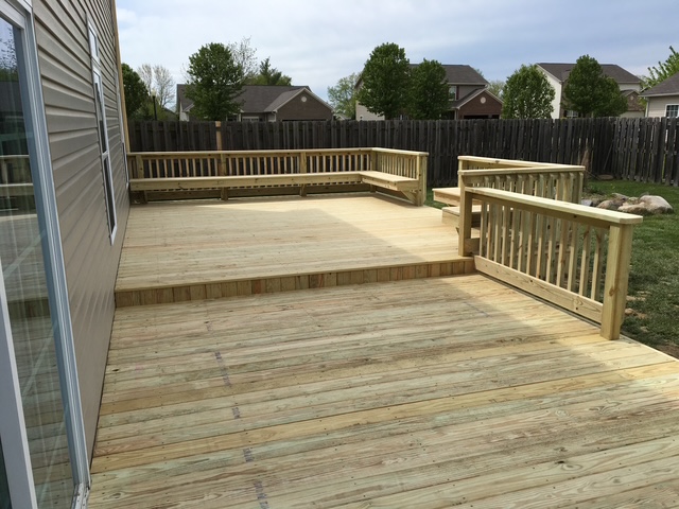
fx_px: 569
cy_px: 254
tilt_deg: -9.7
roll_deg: +1.4
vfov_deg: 48.2
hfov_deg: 61.7
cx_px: 340
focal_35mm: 29
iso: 25
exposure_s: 1/2747
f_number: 2.2
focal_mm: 4.15
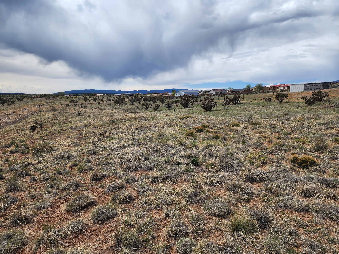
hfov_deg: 73.9
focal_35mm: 23
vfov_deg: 58.9
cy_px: 127
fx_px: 225
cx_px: 170
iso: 12
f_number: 1.8
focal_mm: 6.4
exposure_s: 1/1517
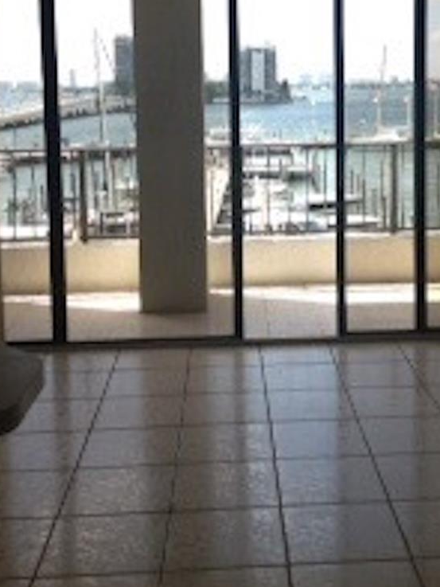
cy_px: 182
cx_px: 285
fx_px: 966
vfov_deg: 33.4
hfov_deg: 25.6
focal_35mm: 57
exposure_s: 1/836
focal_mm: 4.28
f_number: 2.4
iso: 80
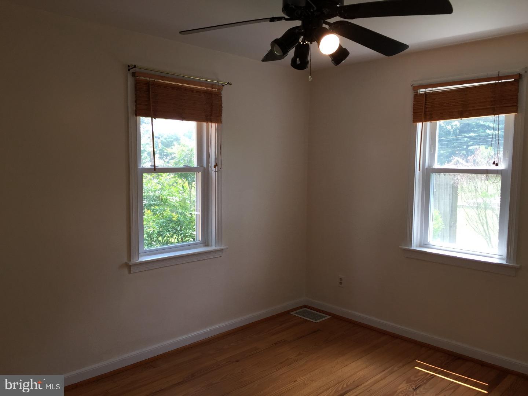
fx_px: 442
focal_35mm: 29
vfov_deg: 48.2
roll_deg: -1.8
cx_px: 264
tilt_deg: -5.3
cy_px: 198
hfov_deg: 61.7
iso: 40
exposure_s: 1/120
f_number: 2.2
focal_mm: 4.15
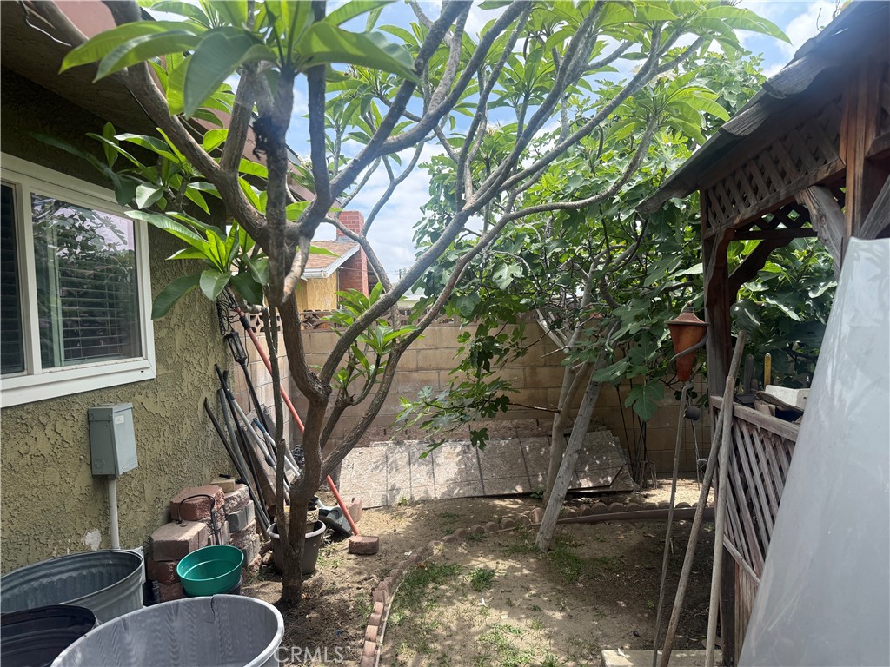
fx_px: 617
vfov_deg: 56.8
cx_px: 445
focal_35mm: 24
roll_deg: +2.6
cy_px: 334
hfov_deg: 71.6
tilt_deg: -0.5
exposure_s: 1/1901
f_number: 1.78
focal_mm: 6.76
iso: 100
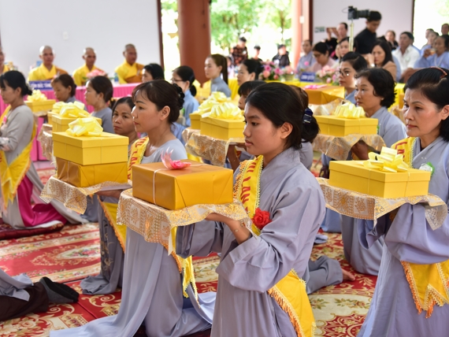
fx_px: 740
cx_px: 209
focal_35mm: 57
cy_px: 168
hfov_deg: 33.8
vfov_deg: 25.7
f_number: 4
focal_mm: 52
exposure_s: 1/50
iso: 500
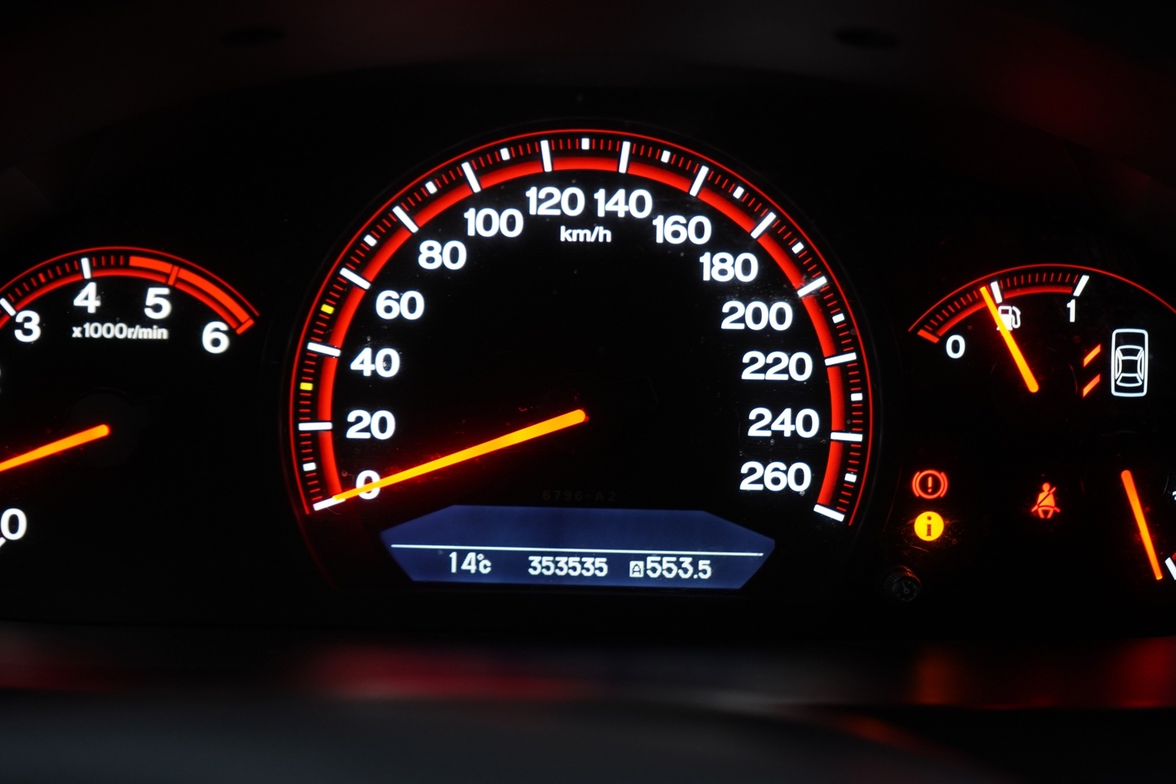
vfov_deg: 19.5
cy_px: 392
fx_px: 2286
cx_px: 588
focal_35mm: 70
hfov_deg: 28.8
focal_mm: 70
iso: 1600
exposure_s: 1/40
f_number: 5.6
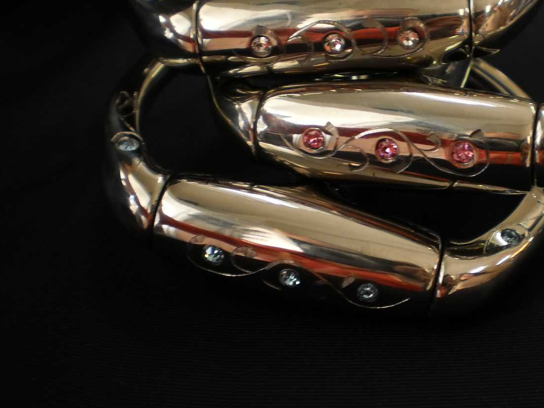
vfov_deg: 27.8
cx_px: 362
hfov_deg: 36.4
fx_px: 817
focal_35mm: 52
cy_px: 118
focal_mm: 6.3
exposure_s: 1/30
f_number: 3.1
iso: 100
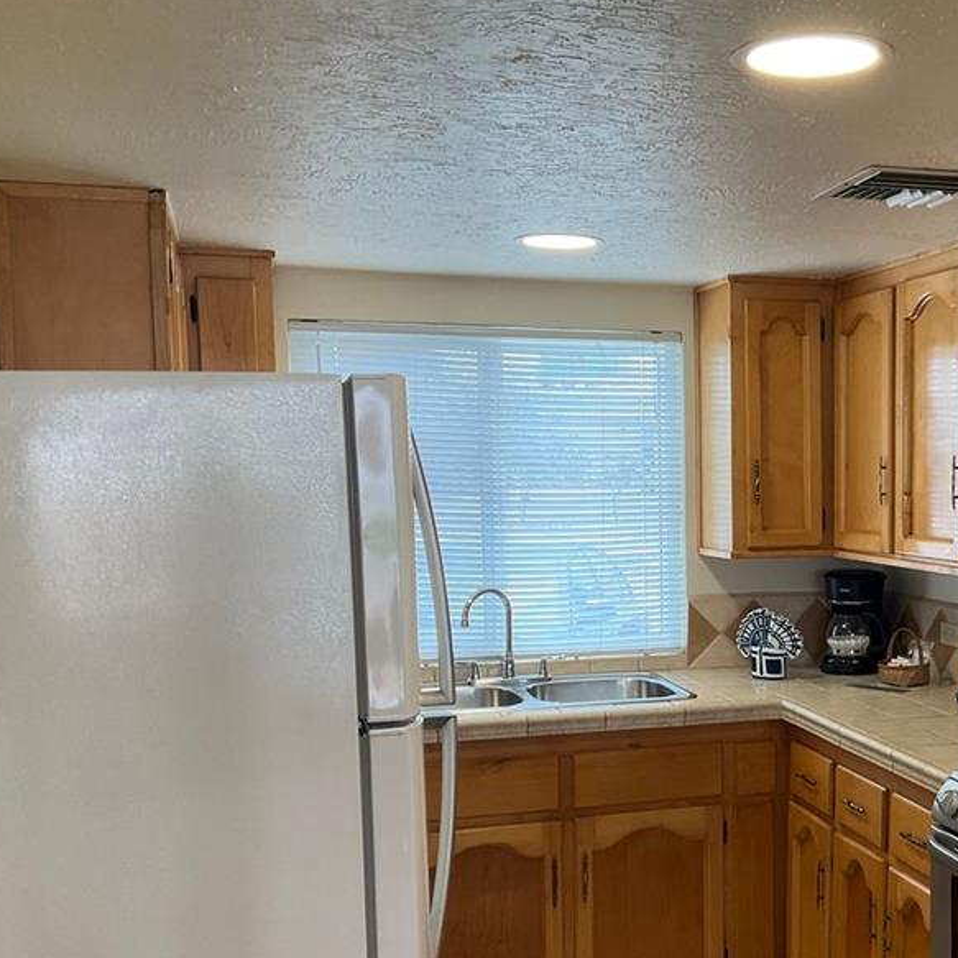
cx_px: 738
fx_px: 1409
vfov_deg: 37.3
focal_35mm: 45
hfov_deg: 36.5
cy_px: 595
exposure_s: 1/118
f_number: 1.8
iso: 64
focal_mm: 3
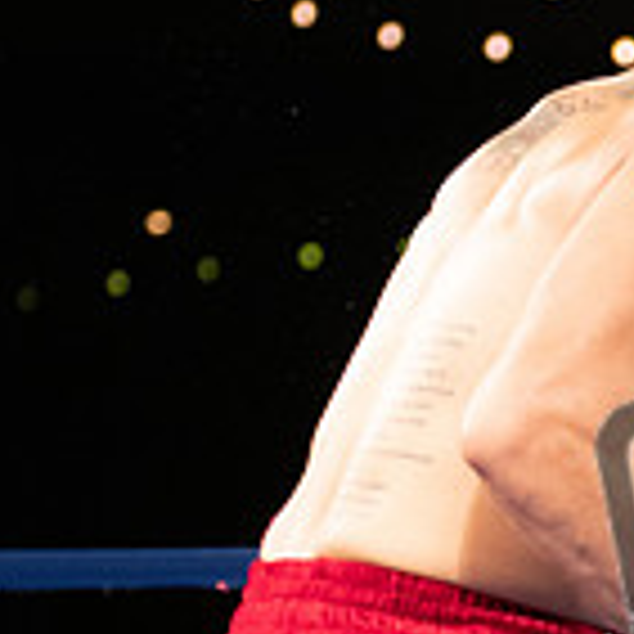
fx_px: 5450
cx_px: 662
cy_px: 443
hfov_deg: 6.6
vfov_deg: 6.7
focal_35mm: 263
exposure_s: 1/1000
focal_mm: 70
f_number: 2.8
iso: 2000
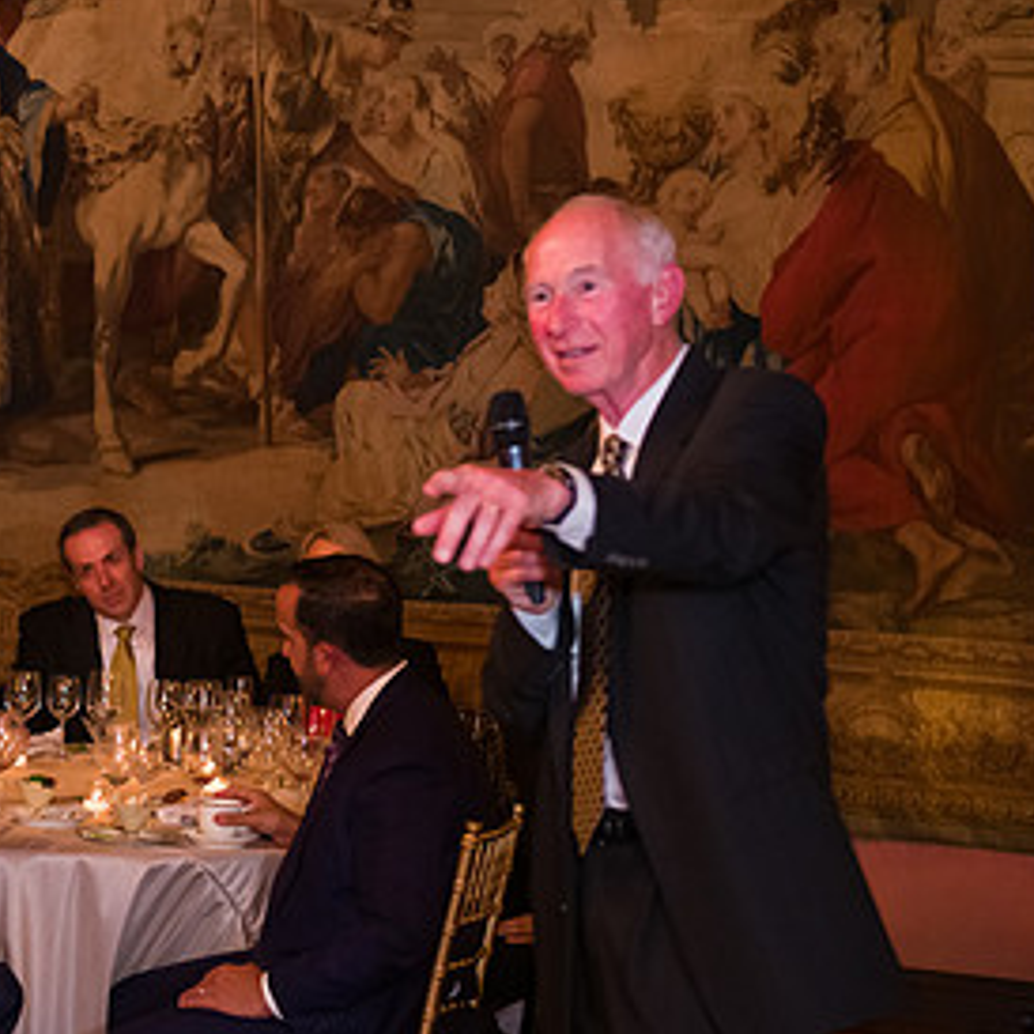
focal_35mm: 99
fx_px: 3346
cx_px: 8
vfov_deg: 17.6
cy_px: 560
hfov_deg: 17.2
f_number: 3.2
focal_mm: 55
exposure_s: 1/100
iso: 3200
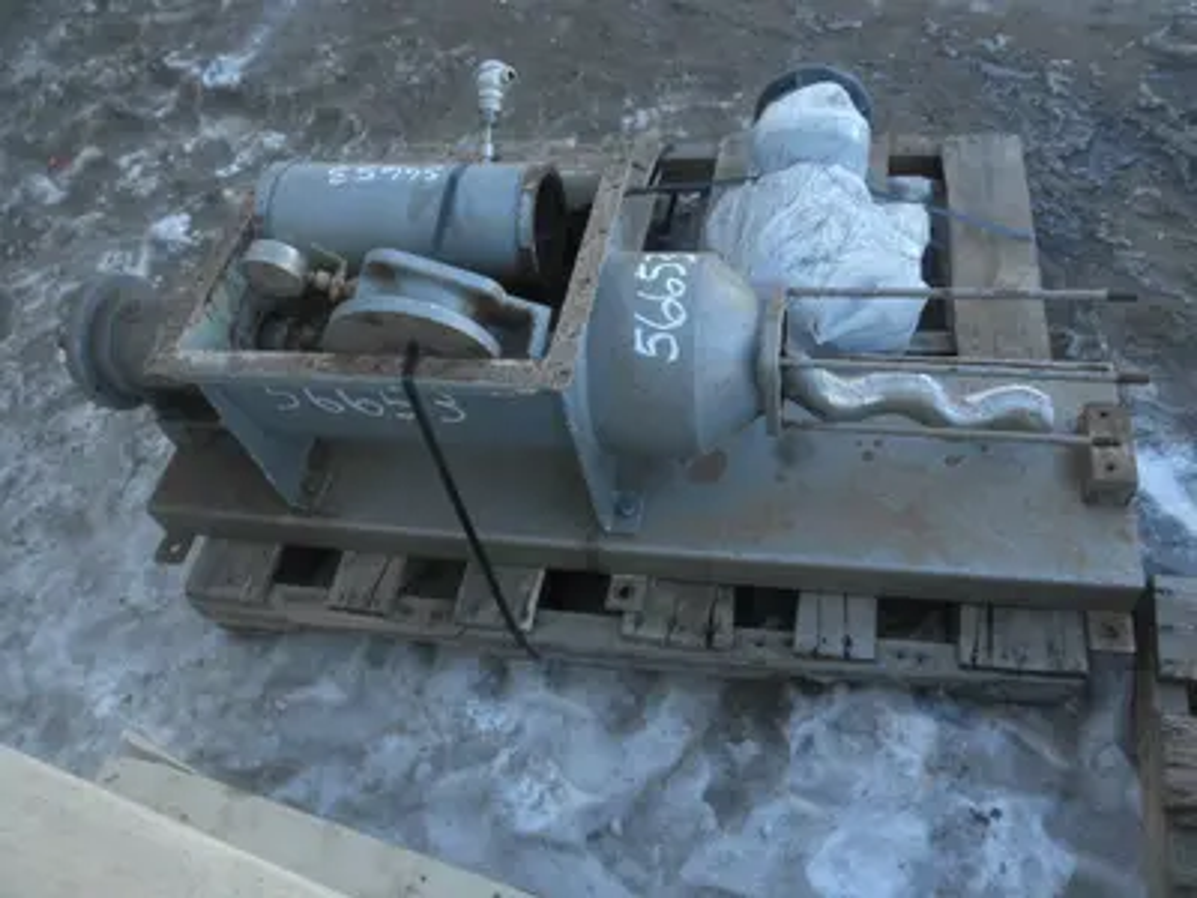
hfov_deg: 63.4
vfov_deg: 49.7
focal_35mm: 28
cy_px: 449
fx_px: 968
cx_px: 598
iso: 64
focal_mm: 5
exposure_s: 1/100
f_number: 3
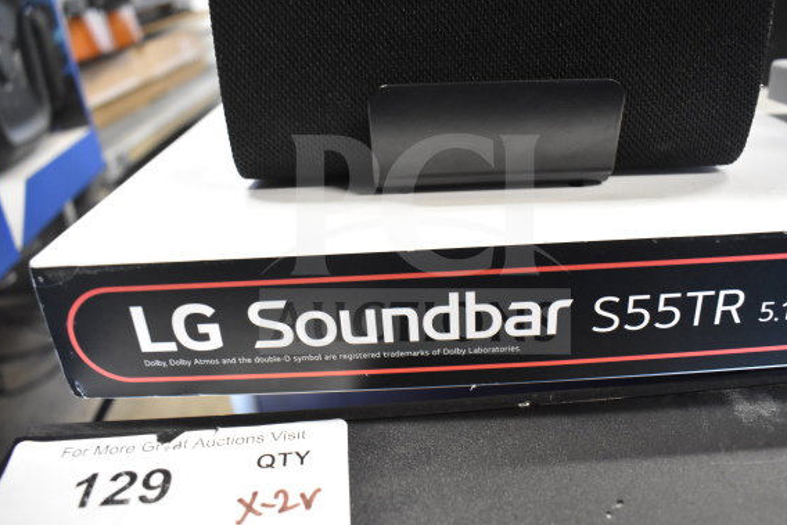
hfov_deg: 63.6
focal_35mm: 29
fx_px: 634
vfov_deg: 45.0
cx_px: 414
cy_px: 244
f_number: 3.5
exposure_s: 1/30
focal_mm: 18
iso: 2800
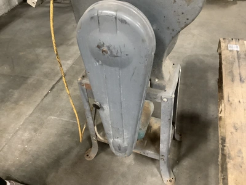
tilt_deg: -45.8
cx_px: 123
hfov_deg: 58.4
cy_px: 92
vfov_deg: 45.4
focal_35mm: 31
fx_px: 220
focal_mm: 3.3
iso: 640
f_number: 2.4
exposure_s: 1/30
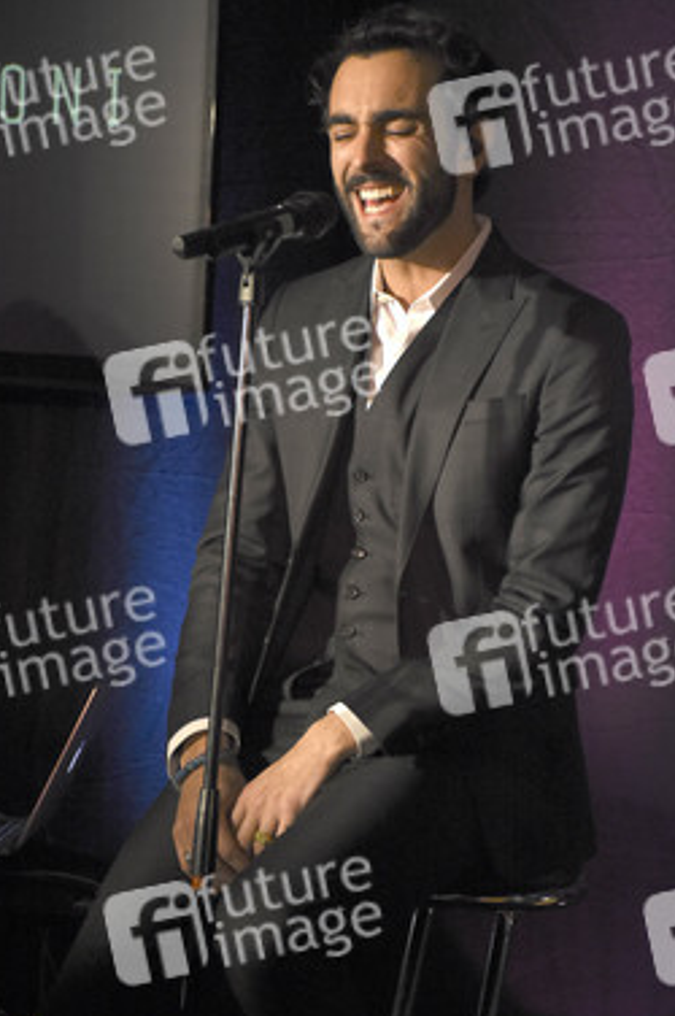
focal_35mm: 120
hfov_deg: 11.4
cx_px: 321
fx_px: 3368
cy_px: 516
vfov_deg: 17.1
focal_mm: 75
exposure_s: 1/160
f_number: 5
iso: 1600
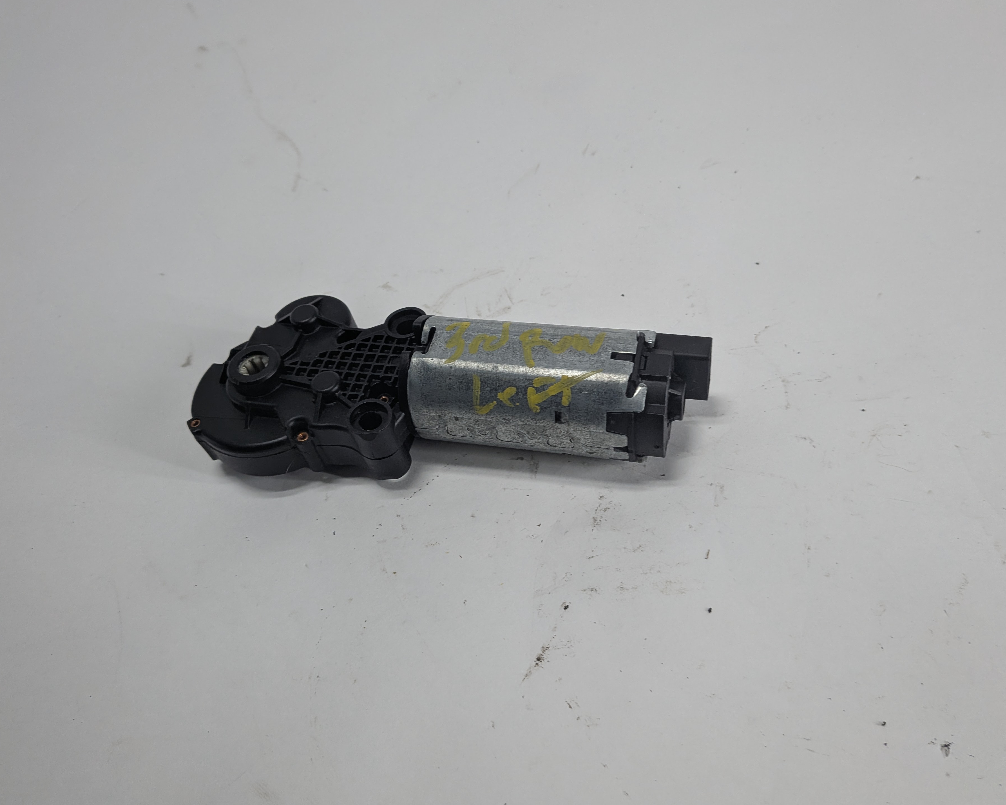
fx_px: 774
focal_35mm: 26
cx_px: 501
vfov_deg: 54.9
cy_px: 411
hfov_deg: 66.0
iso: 43
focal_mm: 4.53
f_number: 1.7
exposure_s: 1/672
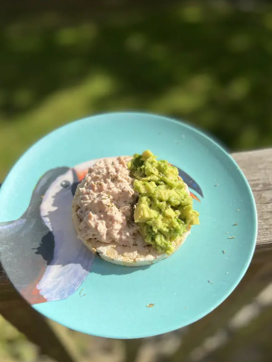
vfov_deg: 59.9
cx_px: 120
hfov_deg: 46.7
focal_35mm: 30
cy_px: 191
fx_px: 314
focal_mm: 5.7
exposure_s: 1/5076
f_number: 1.5
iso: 50
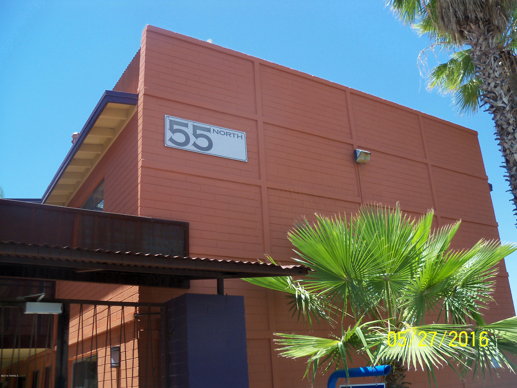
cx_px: 258
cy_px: 194
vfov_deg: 40.7
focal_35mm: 35
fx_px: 523
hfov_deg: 52.6
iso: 80
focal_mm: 6.2
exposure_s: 1/400
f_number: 3.5
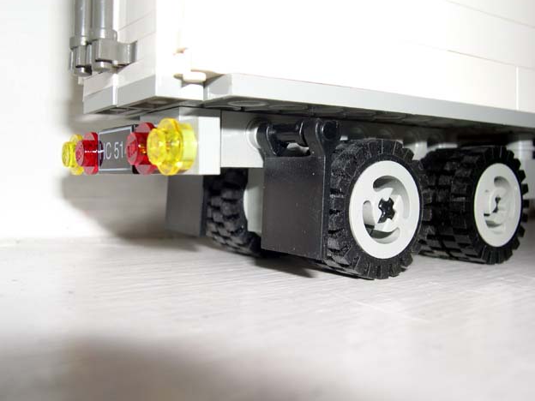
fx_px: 603
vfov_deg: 36.8
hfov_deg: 47.9
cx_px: 268
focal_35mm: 39
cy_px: 196
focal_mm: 8
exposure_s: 1/60
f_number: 7.6
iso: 100
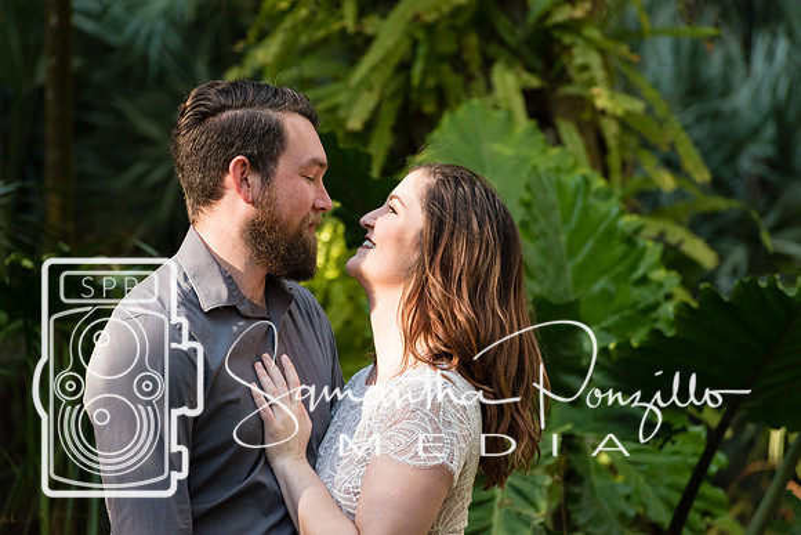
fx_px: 6281
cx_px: 401
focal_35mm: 282
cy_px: 268
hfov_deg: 7.3
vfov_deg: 4.9
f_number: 5.3
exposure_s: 1/500
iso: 800
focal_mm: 180
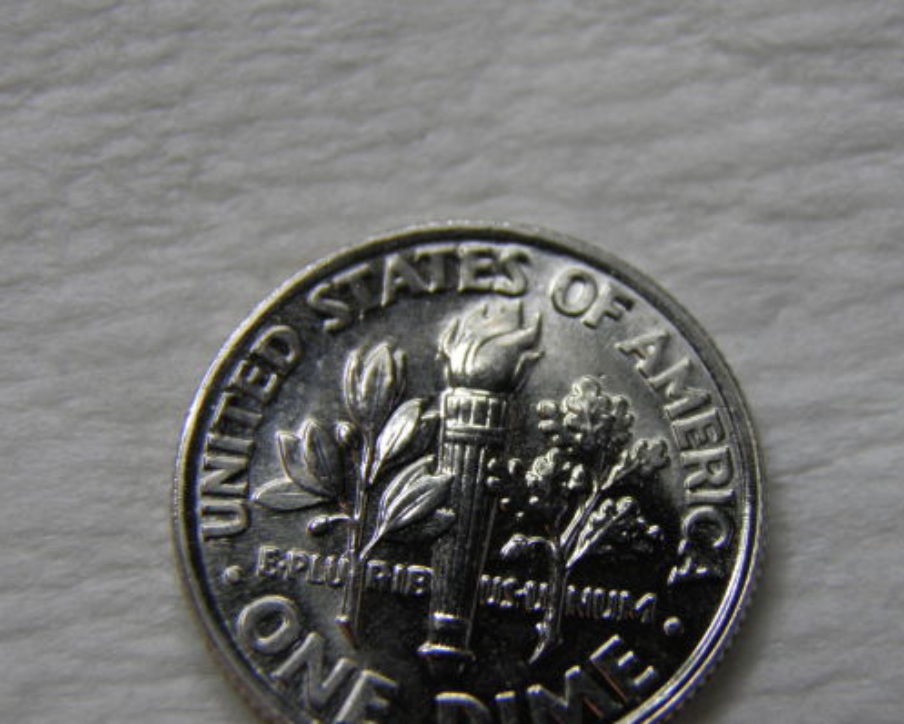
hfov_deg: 19.3
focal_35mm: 99
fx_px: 2650
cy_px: 406
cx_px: 531
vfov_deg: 15.6
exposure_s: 1/50
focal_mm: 15.2
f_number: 3.9
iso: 64
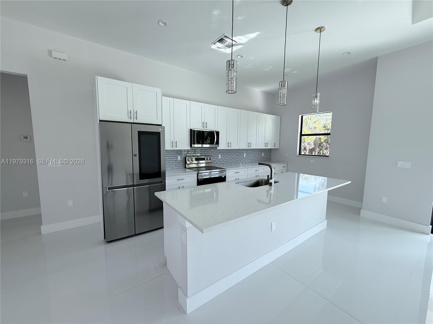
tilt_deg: -5.2
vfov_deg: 85.7
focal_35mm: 14
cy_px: 162
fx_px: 175
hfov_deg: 102.1
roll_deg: -0.7
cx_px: 216
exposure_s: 1/120
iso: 80
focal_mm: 2.22
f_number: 2.2
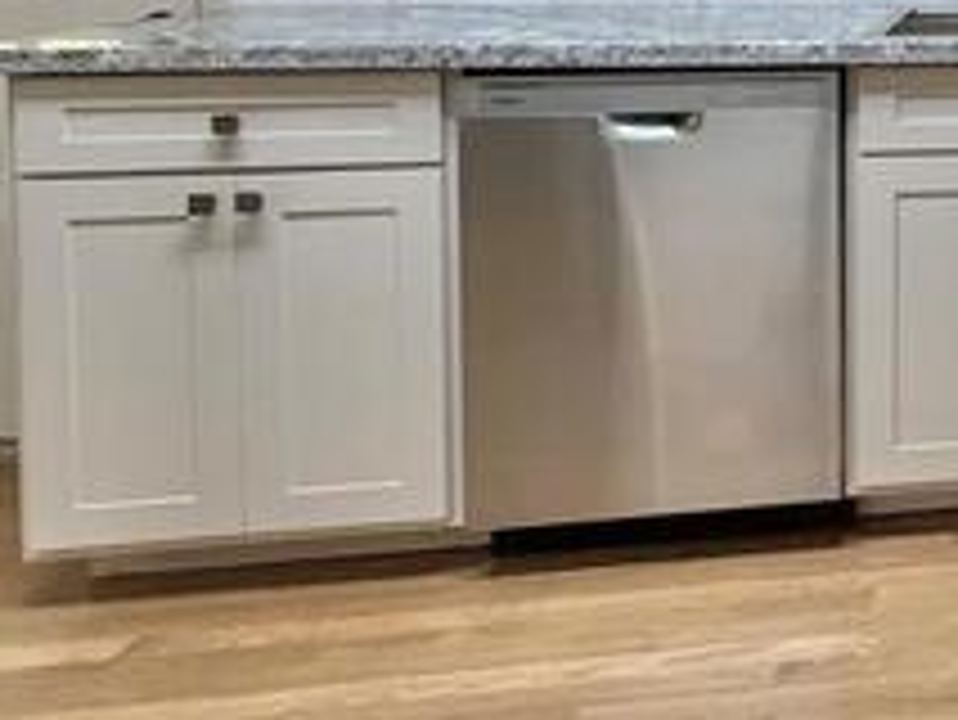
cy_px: -68
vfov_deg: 30.8
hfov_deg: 32.2
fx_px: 1163
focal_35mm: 42
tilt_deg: -3.1
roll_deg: -0.9
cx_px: 1282
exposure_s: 1/114
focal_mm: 2.22
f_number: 2.2
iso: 320
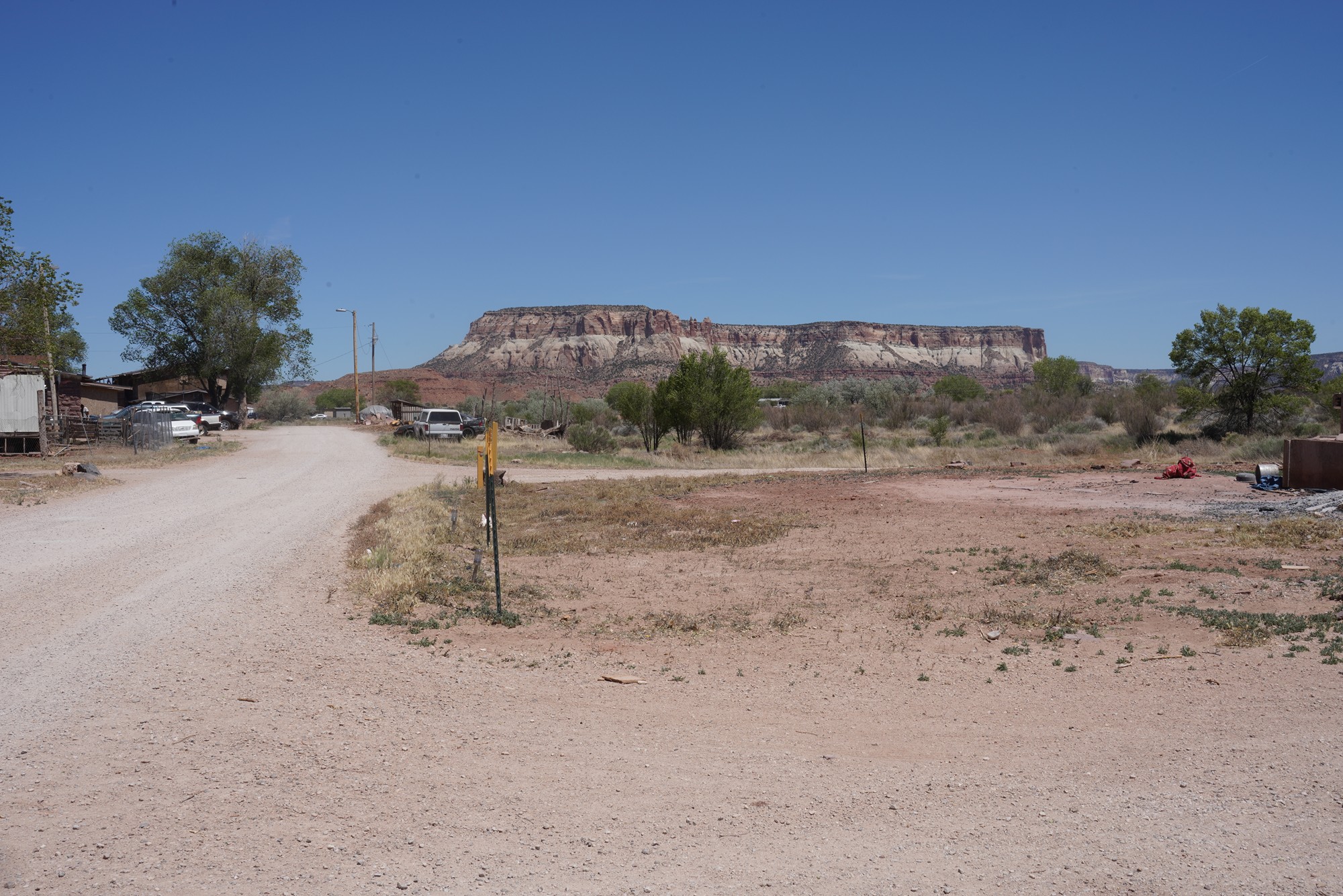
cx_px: 672
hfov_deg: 46.4
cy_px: 448
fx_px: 1567
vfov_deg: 31.9
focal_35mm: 42
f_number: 22
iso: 100
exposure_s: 1/80
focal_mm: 42
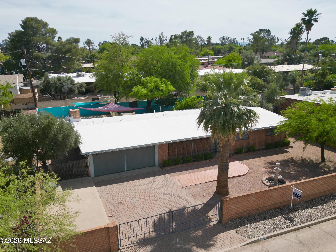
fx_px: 233
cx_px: 168
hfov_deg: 71.6
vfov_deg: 56.8
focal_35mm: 24
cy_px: 126
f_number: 1.7
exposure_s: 1/5000
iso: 150
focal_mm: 6.72
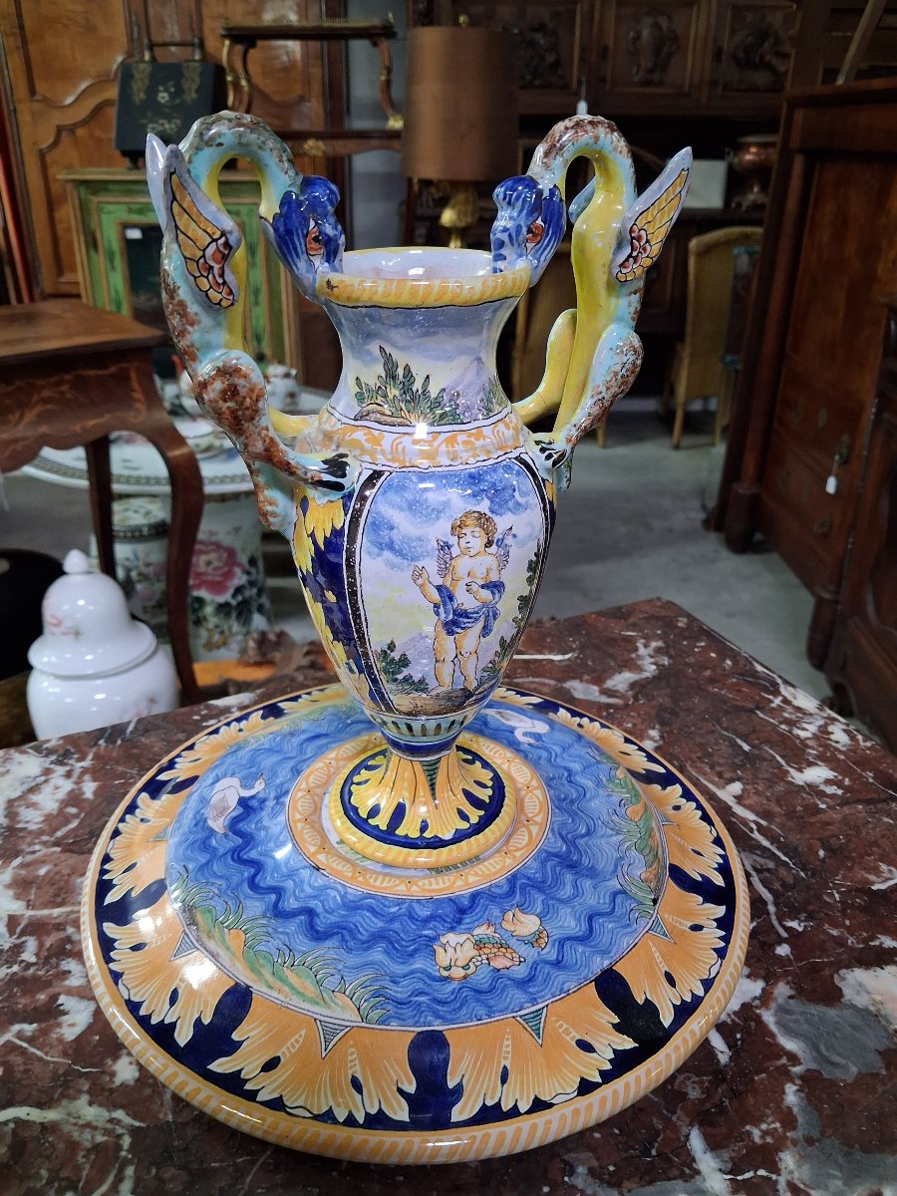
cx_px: 448
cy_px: 598
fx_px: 933
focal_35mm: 27
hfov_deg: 51.4
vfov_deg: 65.3
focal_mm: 4
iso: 500
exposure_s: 1/25
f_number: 1.8
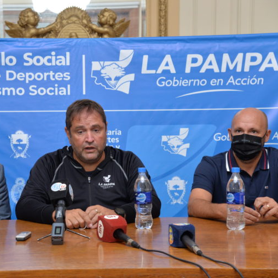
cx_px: 89
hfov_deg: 19.2
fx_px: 818
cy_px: 139
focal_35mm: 90
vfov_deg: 19.3
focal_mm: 70
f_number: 5.6
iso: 2000
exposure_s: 1/160
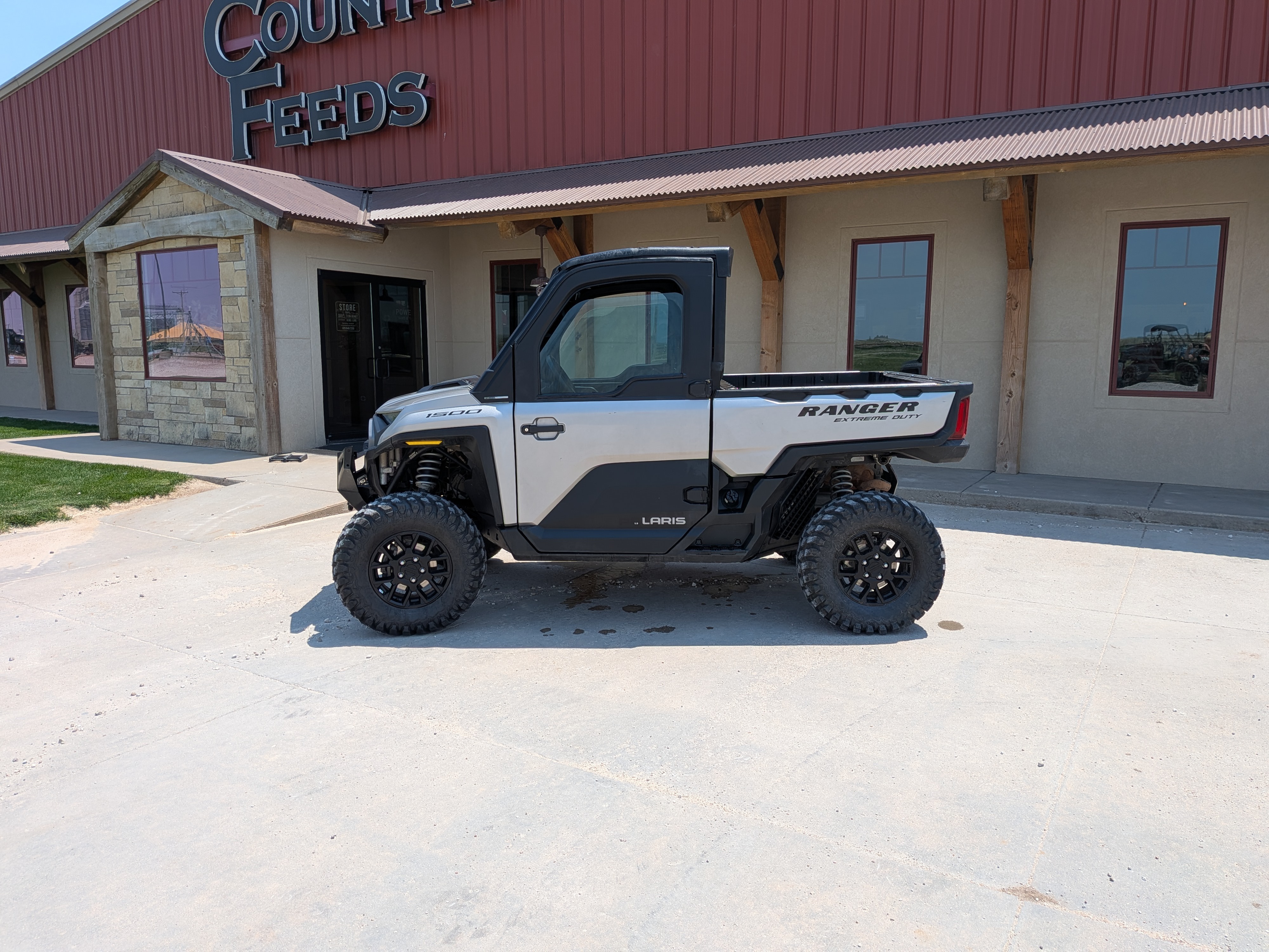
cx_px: 634
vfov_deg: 56.8
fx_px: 880
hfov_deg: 71.6
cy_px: 476
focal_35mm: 24
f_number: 1.7
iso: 29
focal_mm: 4.53
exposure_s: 1/1056
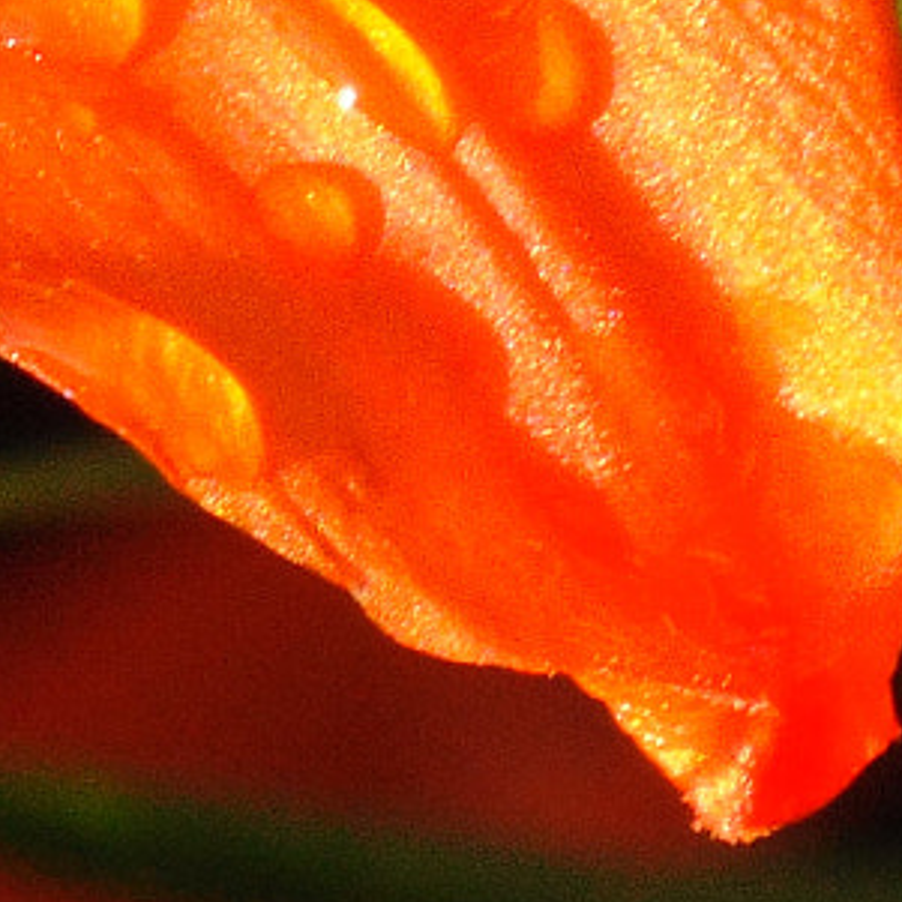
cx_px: 324
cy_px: 147
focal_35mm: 2721
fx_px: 80216
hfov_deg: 0.6
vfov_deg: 0.6
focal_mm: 104
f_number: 5.9
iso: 160
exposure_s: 1/125
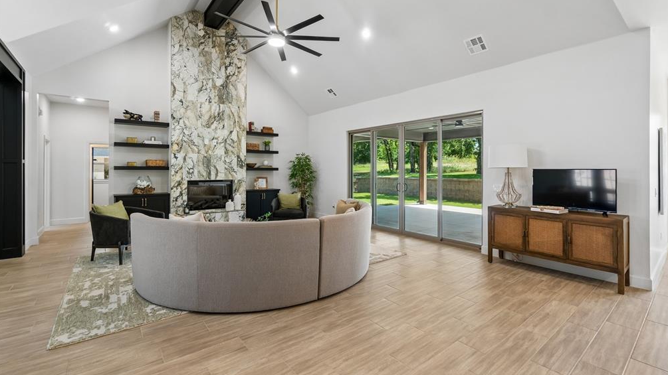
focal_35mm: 16
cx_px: 337
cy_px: 171
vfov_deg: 66.9
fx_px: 283
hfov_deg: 99.4
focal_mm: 10
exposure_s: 1/50
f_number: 6.3
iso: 200
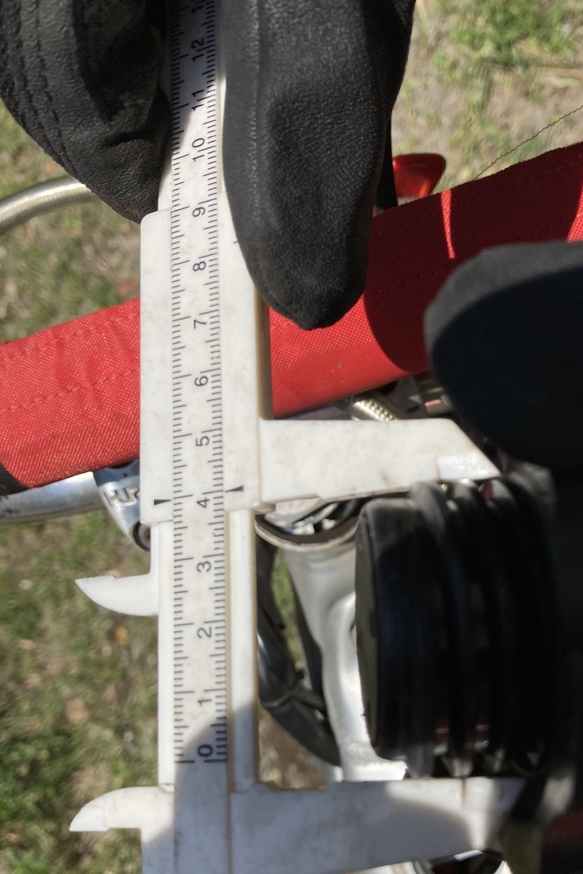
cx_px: 372
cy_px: 507
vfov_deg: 54.2
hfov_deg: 37.6
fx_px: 850
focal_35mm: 35
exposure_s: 1/6024
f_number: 1.8
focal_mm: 3.99
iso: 25
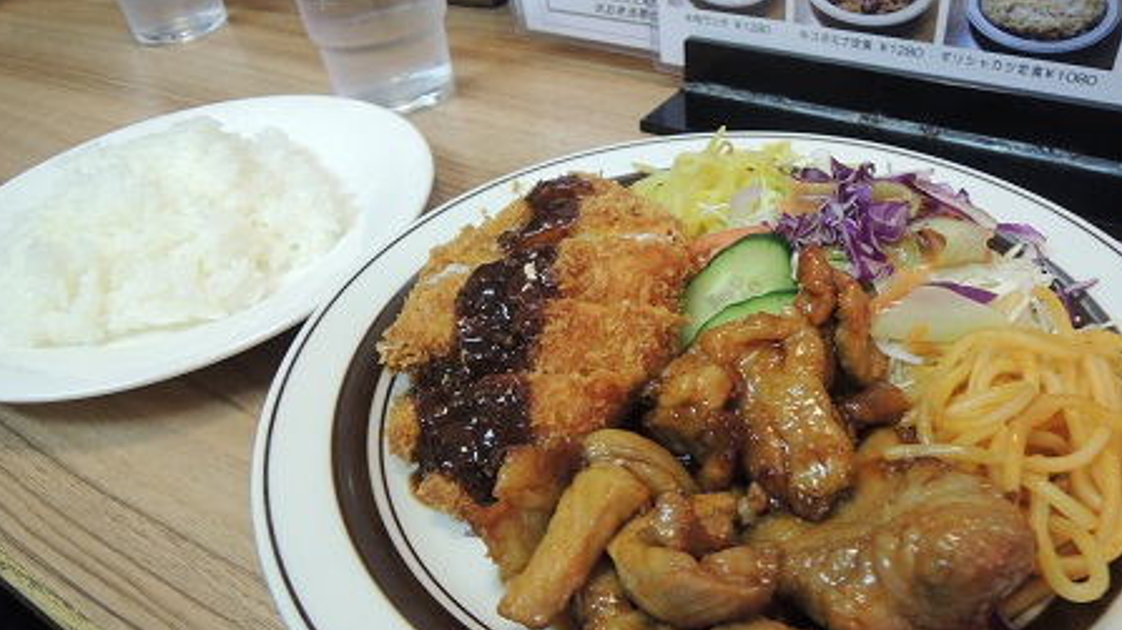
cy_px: 366
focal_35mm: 27
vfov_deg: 42.7
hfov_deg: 69.9
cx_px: 566
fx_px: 803
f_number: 2.8
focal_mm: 4.3
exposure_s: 1/30
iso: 220
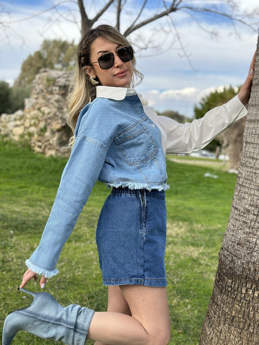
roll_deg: -4.8
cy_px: 172
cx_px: 130
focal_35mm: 48
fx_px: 479
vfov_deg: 39.7
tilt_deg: -2.1
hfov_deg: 30.3
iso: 80
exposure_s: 1/1339
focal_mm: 6.86
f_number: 1.78
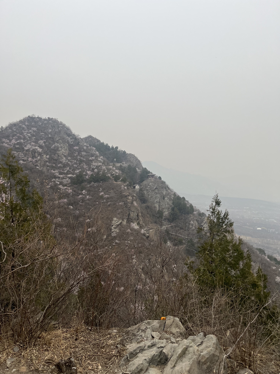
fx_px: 280
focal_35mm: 26
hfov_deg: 53.1
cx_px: 140
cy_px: 187
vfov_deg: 67.3
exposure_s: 1/2179
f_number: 1.6
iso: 50
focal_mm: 5.1
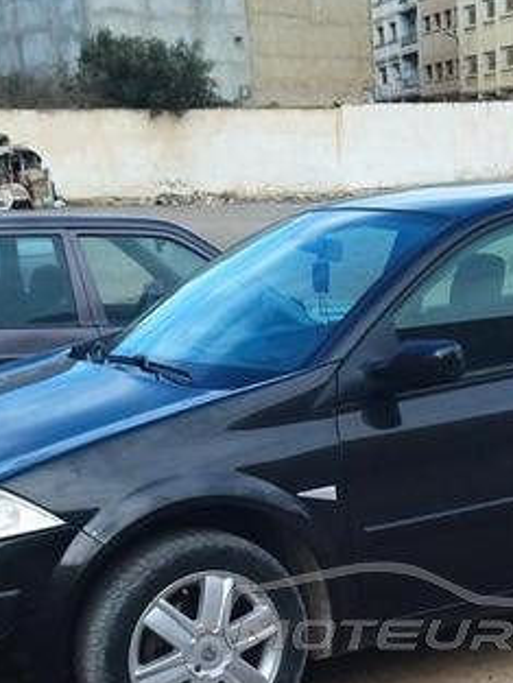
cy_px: 606
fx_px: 1481
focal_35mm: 75
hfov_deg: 19.4
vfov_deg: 25.2
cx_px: 415
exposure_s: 1/1401
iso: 101
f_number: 1.79
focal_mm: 4.74
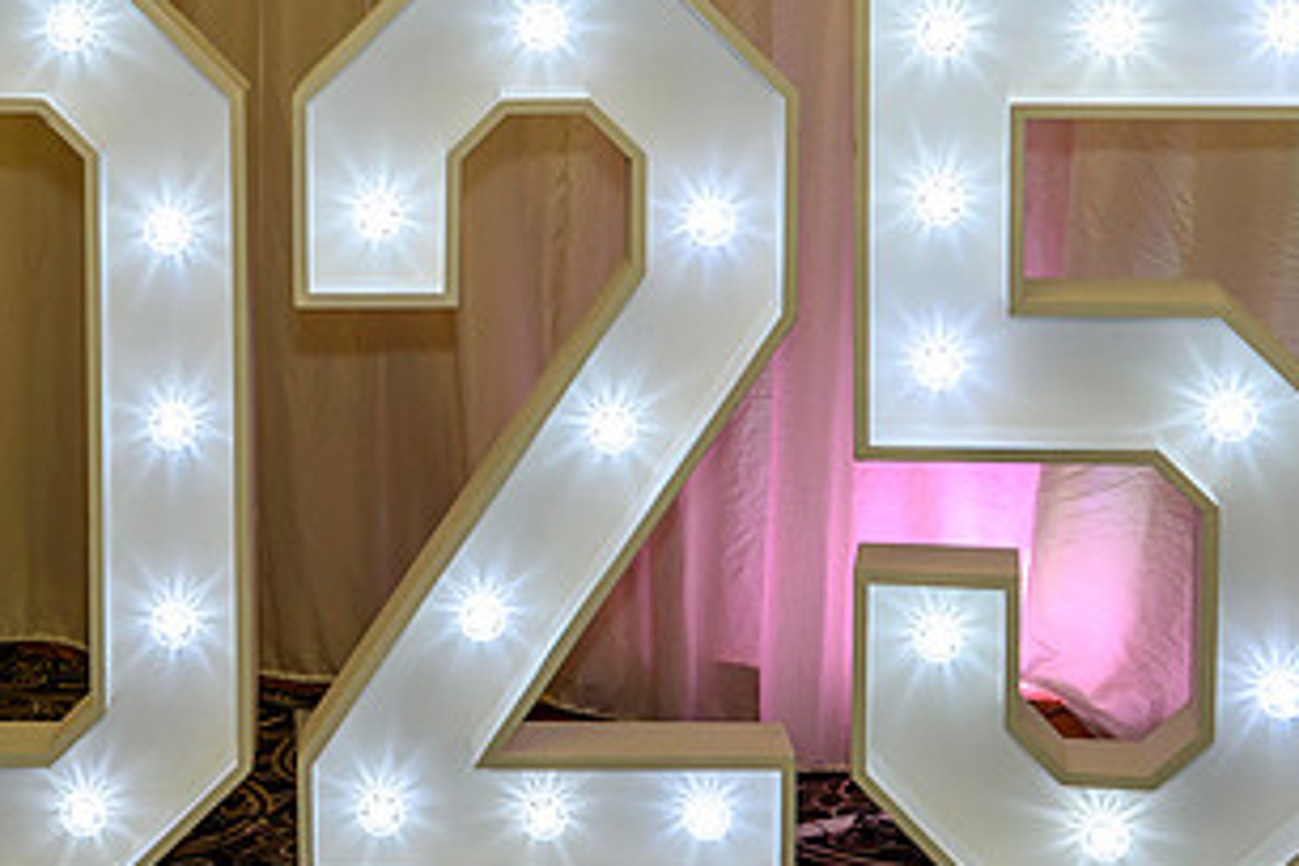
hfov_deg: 23.5
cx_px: 251
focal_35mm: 85
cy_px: 139
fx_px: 3067
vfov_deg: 15.9
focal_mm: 32
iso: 1250
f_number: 4.5
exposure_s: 1/160
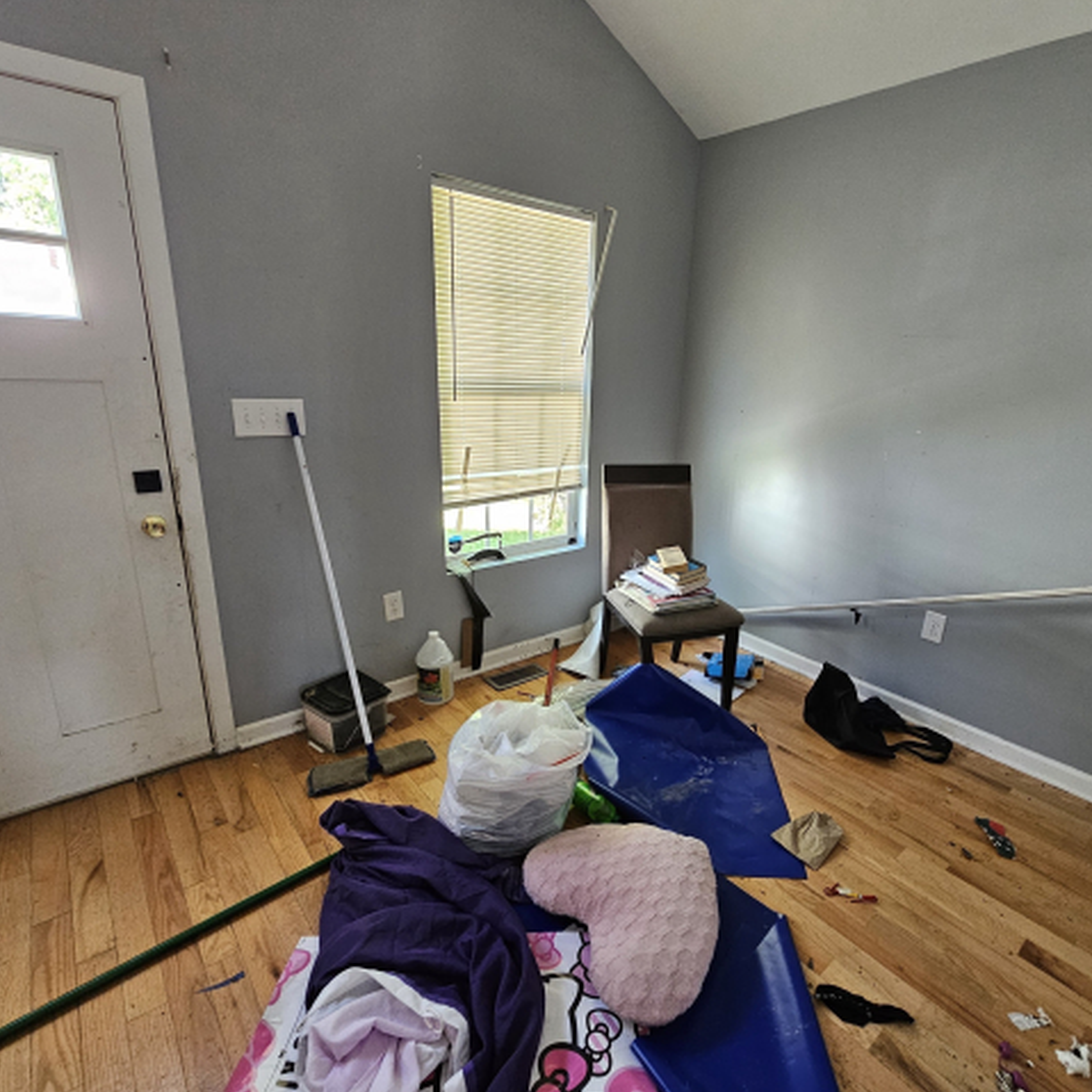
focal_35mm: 16
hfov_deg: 87.1
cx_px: 605
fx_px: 571
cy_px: 540
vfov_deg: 87.4
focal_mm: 2.2
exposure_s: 1/77.4
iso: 400
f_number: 2.2
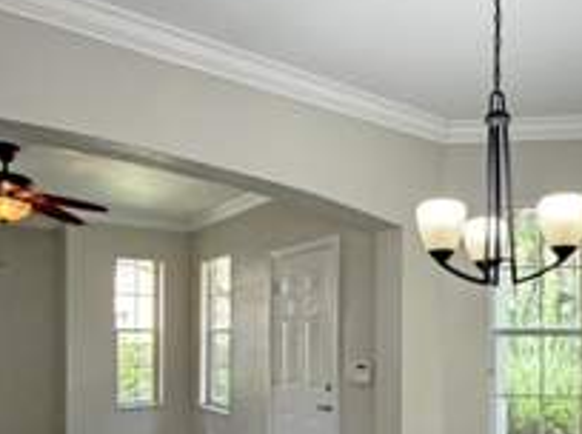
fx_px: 554
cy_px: 333
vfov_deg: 41.4
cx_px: 385
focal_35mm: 33
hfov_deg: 54.4
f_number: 2.2
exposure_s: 1/120
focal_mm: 2.22
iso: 320
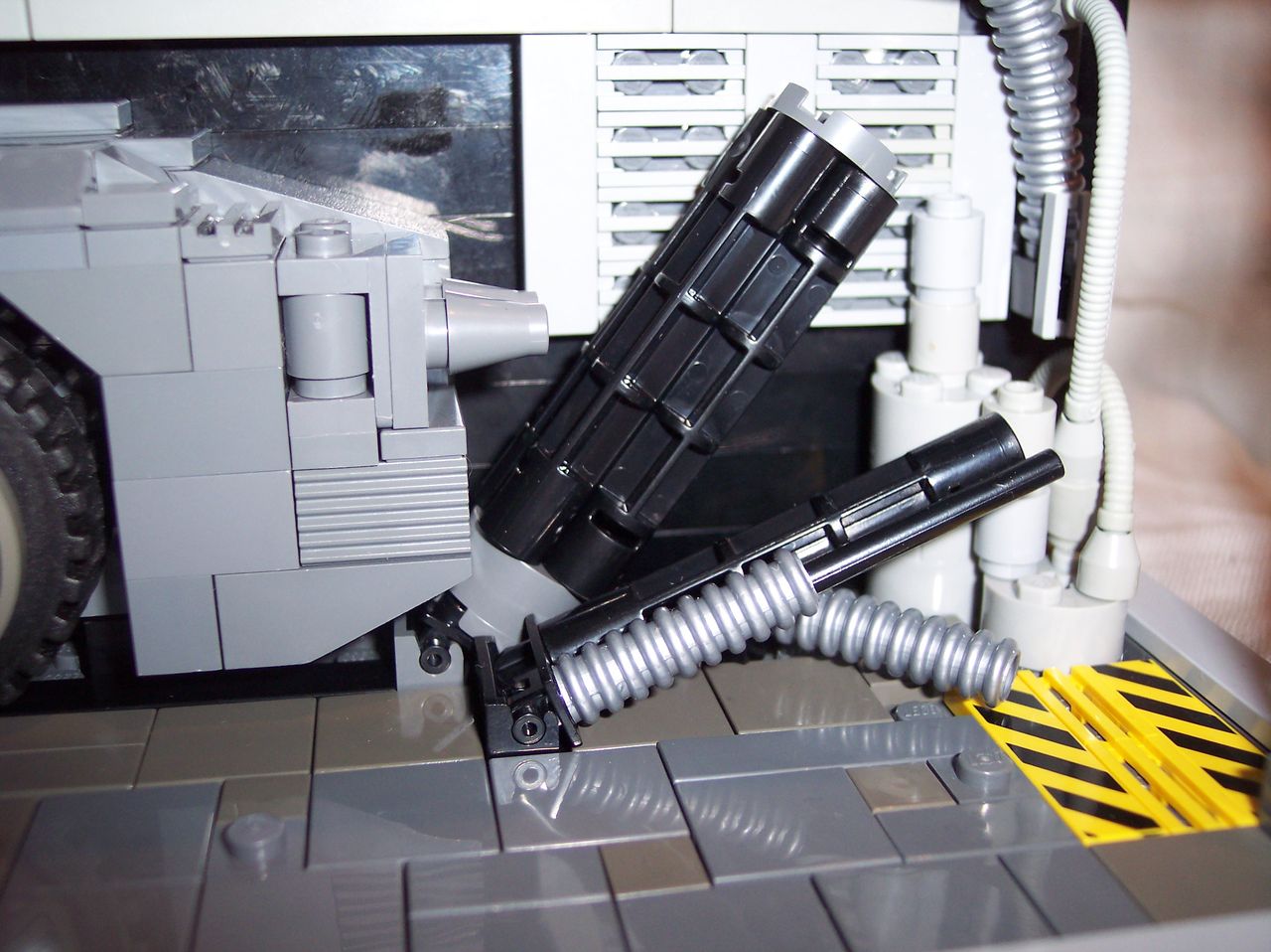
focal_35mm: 38
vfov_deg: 37.7
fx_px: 1394
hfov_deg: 49.0
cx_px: 636
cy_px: 476
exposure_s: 1/30
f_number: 2.8
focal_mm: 8
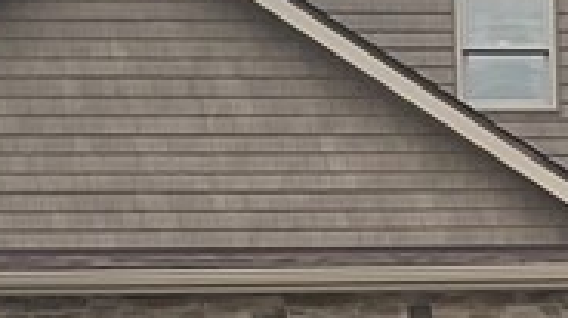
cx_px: 846
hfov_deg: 11.7
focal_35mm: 176
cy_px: 596
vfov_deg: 6.7
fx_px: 2648
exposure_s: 1/1342
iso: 16
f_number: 1.8
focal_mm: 3
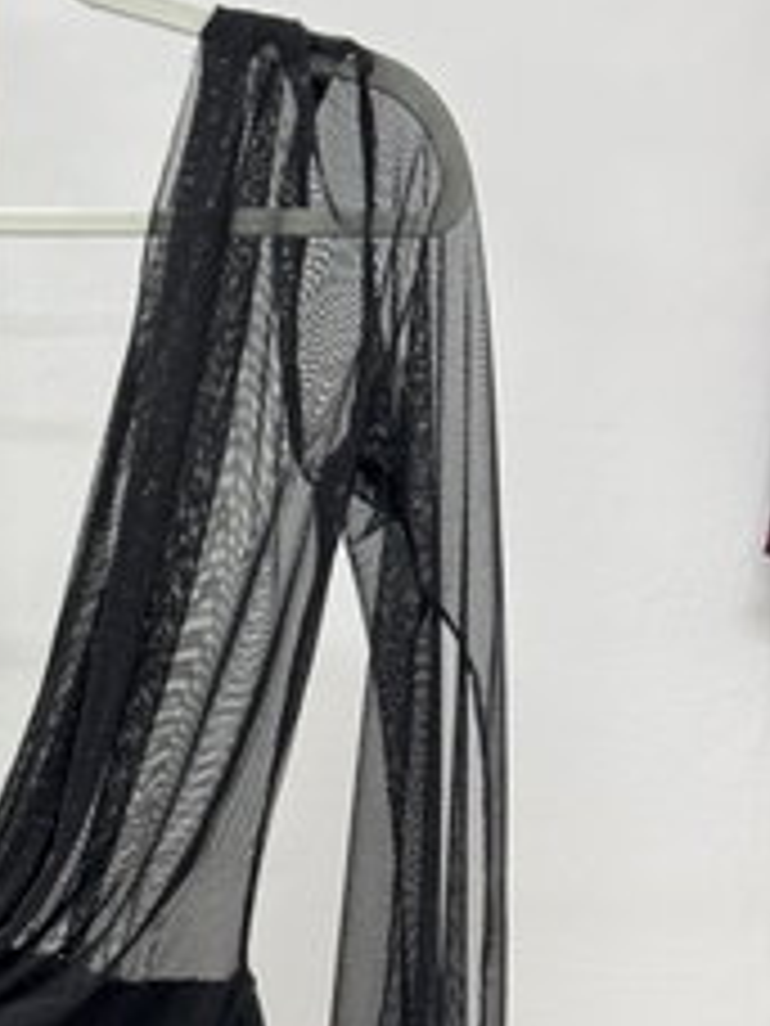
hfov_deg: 12.9
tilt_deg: -12.8
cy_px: 758
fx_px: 3322
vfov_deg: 17.5
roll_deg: +0.2
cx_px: -126
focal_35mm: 112
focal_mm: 6.76
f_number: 1.78
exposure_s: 1/50
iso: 250
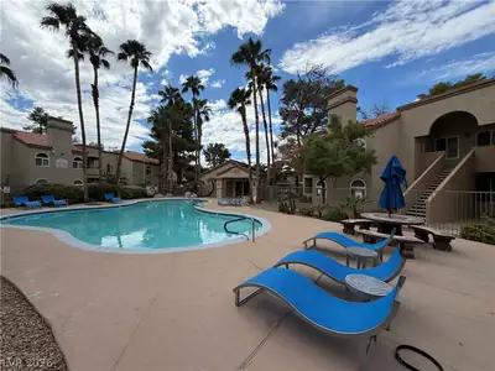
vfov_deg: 85.7
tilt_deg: -0.4
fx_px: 200
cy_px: 186
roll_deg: -0.5
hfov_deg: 102.1
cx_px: 248
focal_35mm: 14
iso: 25
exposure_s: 1/1368
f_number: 2.2
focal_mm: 2.22
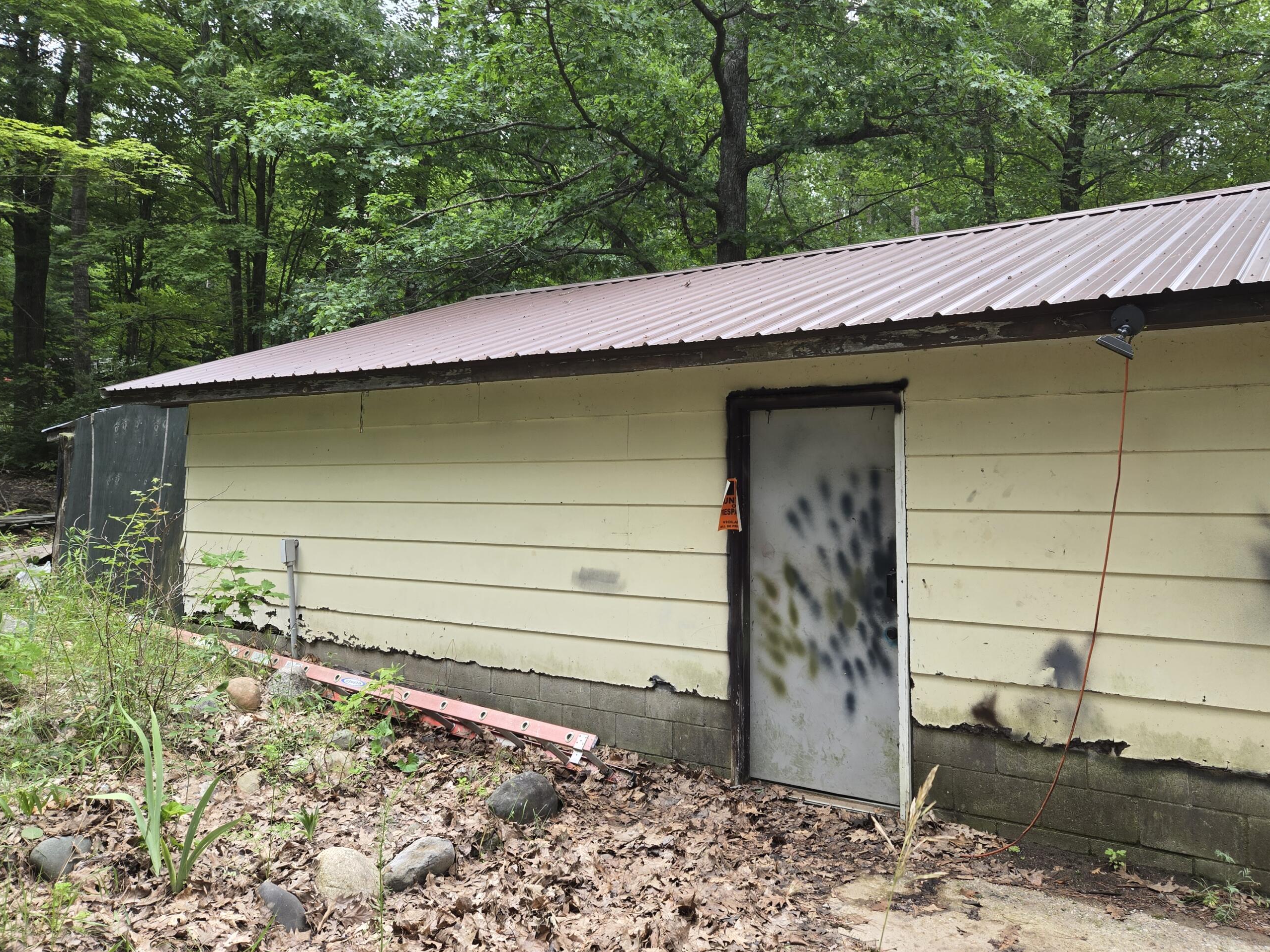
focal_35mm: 27
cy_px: 432
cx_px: 716
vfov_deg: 51.3
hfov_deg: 65.1
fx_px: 991
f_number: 1.8
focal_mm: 5.4
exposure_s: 1/180
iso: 50
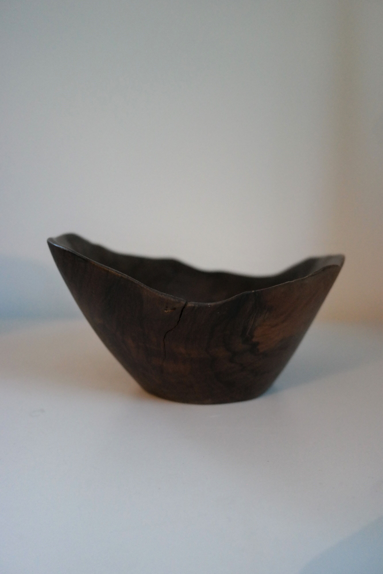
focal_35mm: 33
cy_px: 287
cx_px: 192
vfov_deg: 57.2
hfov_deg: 40.0
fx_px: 527
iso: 1600
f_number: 3.5
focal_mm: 22
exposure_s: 1/40
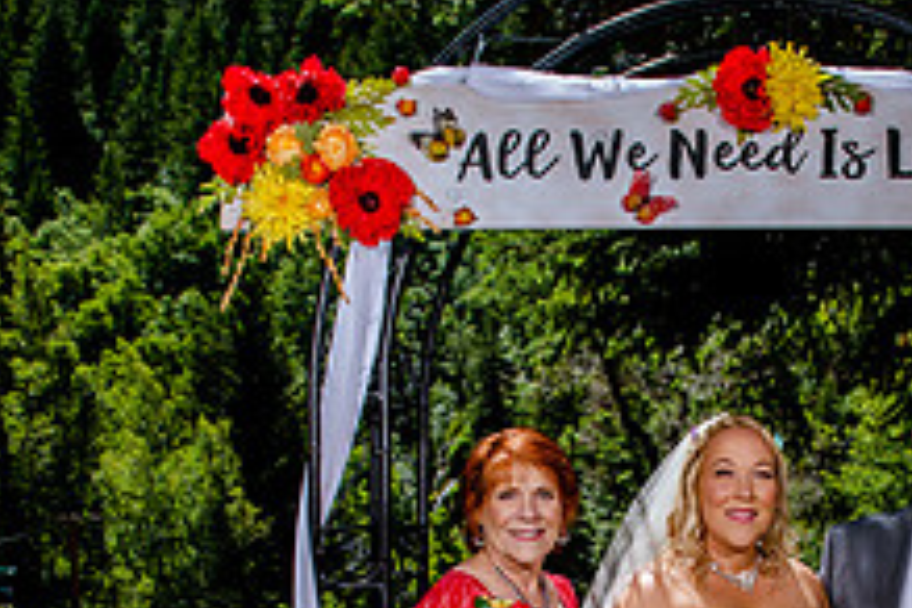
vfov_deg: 18.1
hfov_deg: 27.7
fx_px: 1824
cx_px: 675
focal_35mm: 72
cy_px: 706
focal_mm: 26
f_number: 8
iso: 160
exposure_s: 1/400
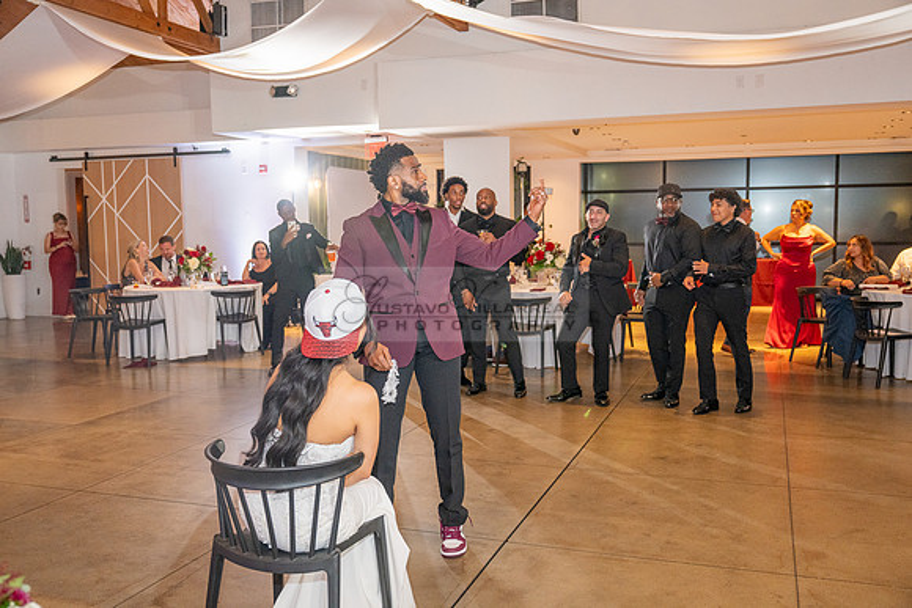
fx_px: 849
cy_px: 304
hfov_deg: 56.5
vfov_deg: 39.4
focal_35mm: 34
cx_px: 456
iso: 2000
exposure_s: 1/200
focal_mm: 33.5
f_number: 3.5
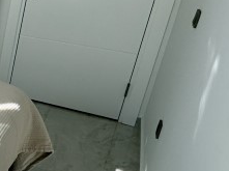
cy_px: 70
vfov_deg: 22.5
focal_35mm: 65
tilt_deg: -20.4
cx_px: -183
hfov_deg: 20.7
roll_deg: -1.0
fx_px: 429
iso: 40
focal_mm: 2.22
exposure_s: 1/129
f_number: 2.2
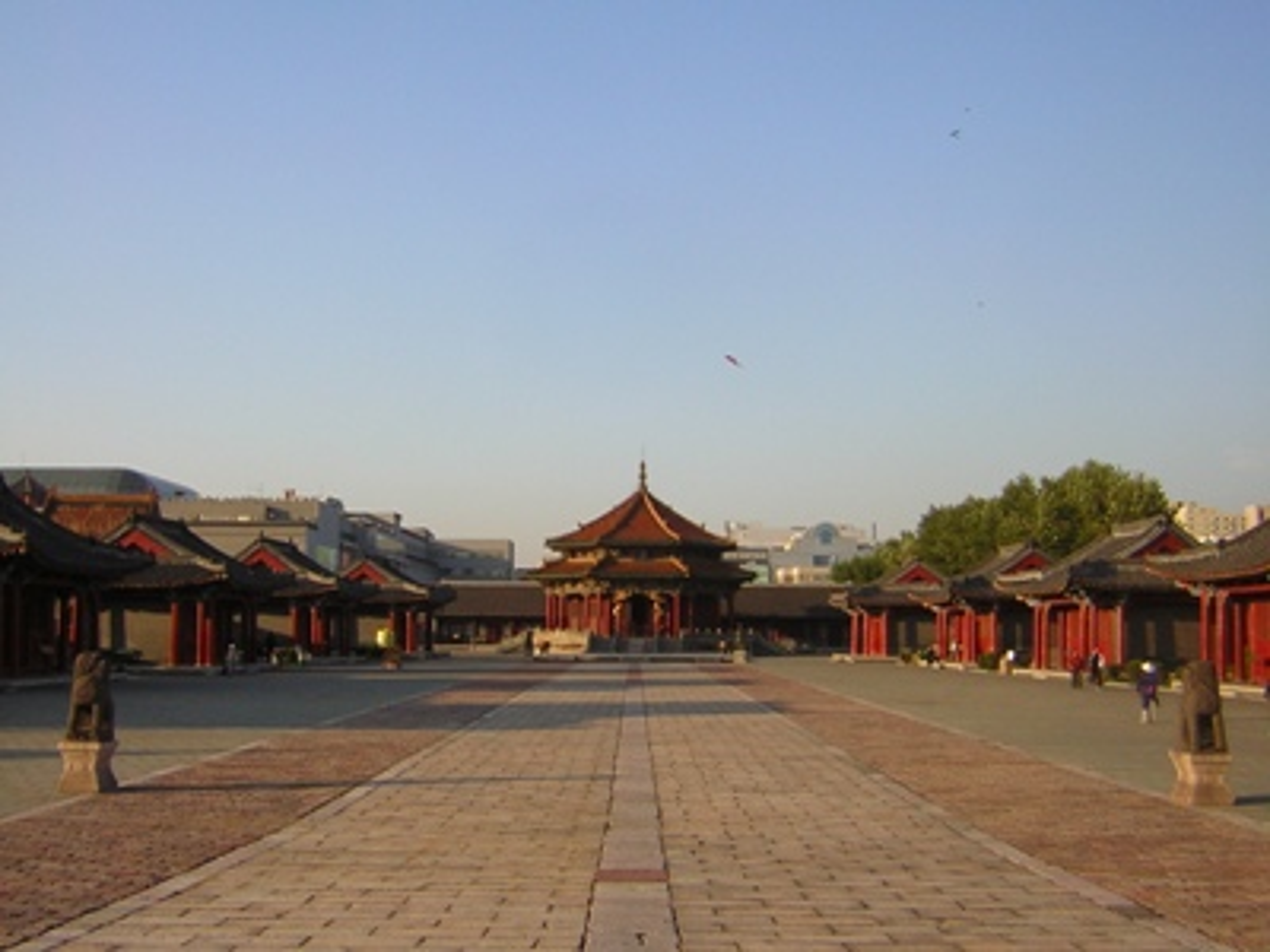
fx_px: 1468
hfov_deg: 46.8
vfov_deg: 36.0
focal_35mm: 40
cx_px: 635
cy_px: 476
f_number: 5.4
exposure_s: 1/214
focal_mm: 5.2
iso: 50
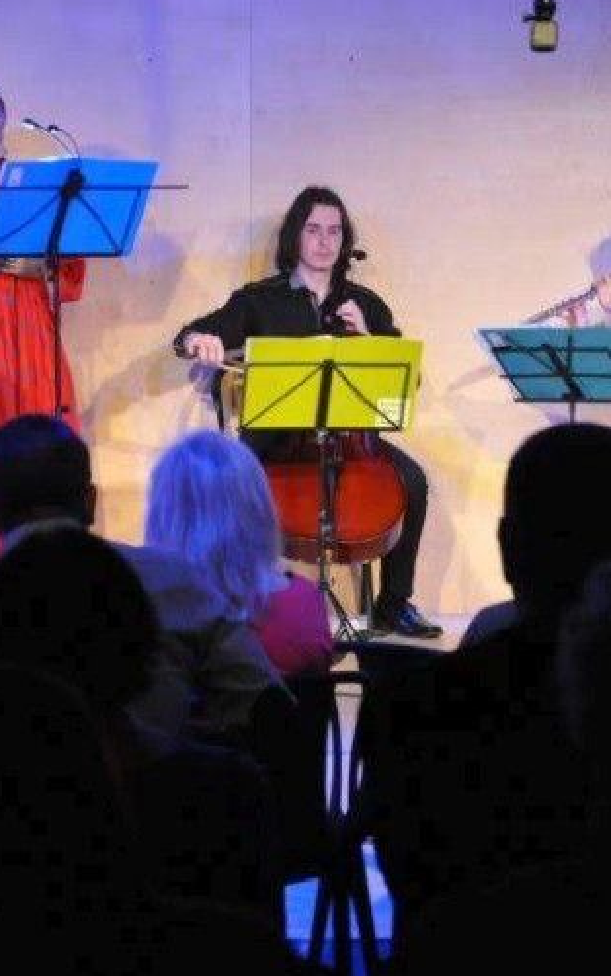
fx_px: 3327
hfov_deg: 10.5
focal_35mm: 125
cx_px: 301
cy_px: 383
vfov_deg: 16.7
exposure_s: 1/25
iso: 1600
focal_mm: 40
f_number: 4.5
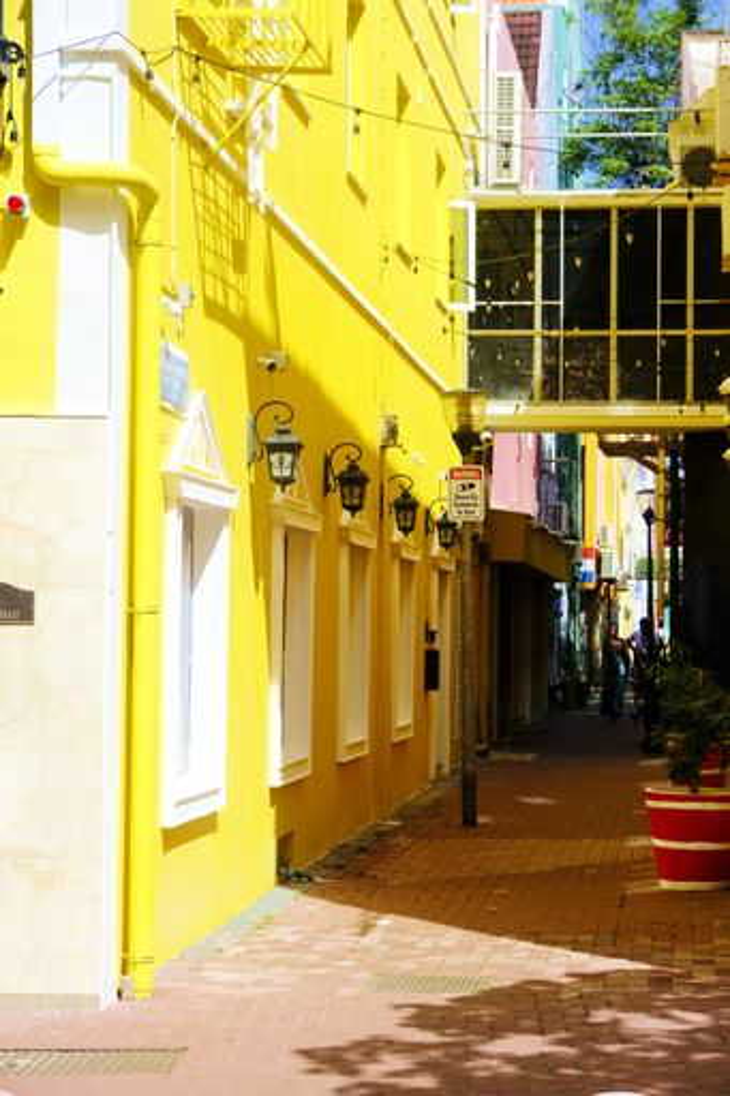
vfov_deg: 24.5
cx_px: 365
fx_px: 2526
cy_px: 548
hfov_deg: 16.4
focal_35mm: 83
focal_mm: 55
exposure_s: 1/1700
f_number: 8
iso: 800
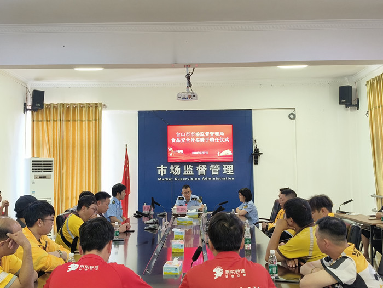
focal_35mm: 39
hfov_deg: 47.9
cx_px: 192
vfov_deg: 36.8
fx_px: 432
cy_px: 144
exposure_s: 1/33.4
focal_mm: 4.84
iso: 250
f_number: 1.8
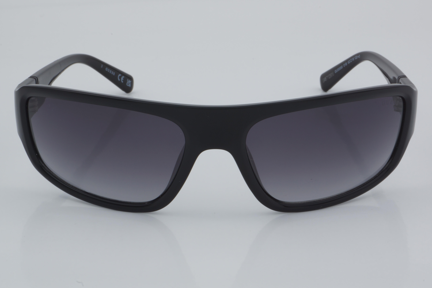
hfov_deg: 24.6
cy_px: 144
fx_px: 990
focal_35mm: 82
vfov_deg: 16.6
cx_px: 216
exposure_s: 1/4
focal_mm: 55
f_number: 32
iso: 100
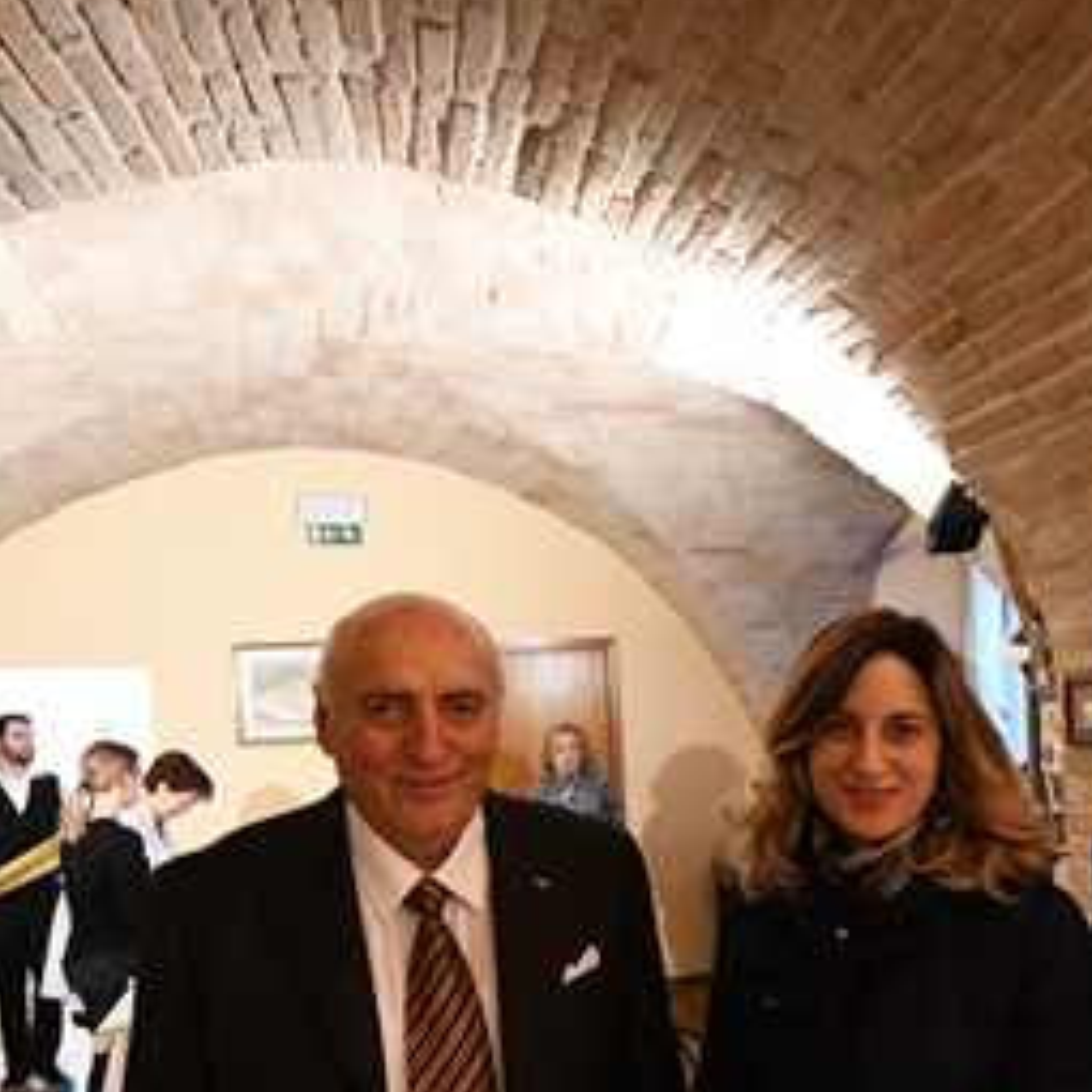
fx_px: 1071
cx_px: 728
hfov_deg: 53.0
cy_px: 754
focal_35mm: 30
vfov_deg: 52.7
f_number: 3.5
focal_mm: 10
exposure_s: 1/25
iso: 3200
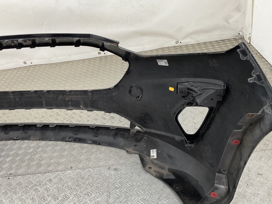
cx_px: 131
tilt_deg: -34.2
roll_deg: +8.7
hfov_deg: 53.9
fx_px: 267
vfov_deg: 41.7
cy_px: 114
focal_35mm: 34
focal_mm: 3
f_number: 1.8
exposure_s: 1/120
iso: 40
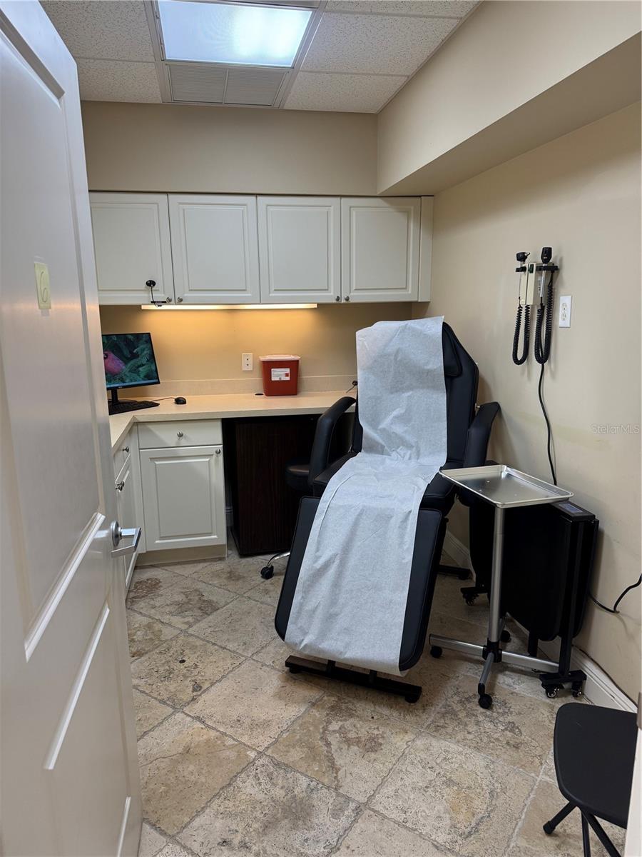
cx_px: 321
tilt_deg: -11.5
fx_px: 593
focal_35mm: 24
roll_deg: +1.0
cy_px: 428
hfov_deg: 56.8
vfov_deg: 71.6
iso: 160
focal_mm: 6.76
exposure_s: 1/120
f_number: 1.78
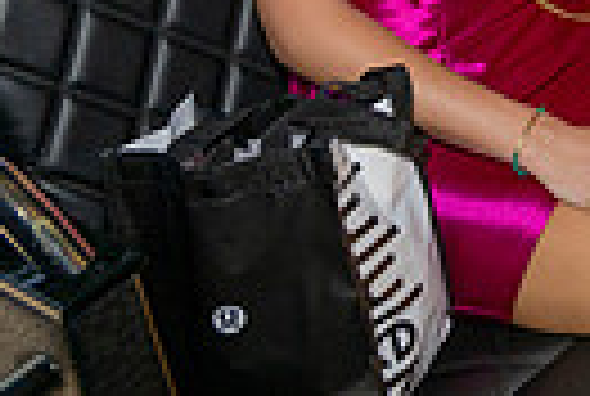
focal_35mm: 106
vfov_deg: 11.3
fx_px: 1741
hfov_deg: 15.2
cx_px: 1212
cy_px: -470
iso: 400
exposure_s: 1/100
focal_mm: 24
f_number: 7.1
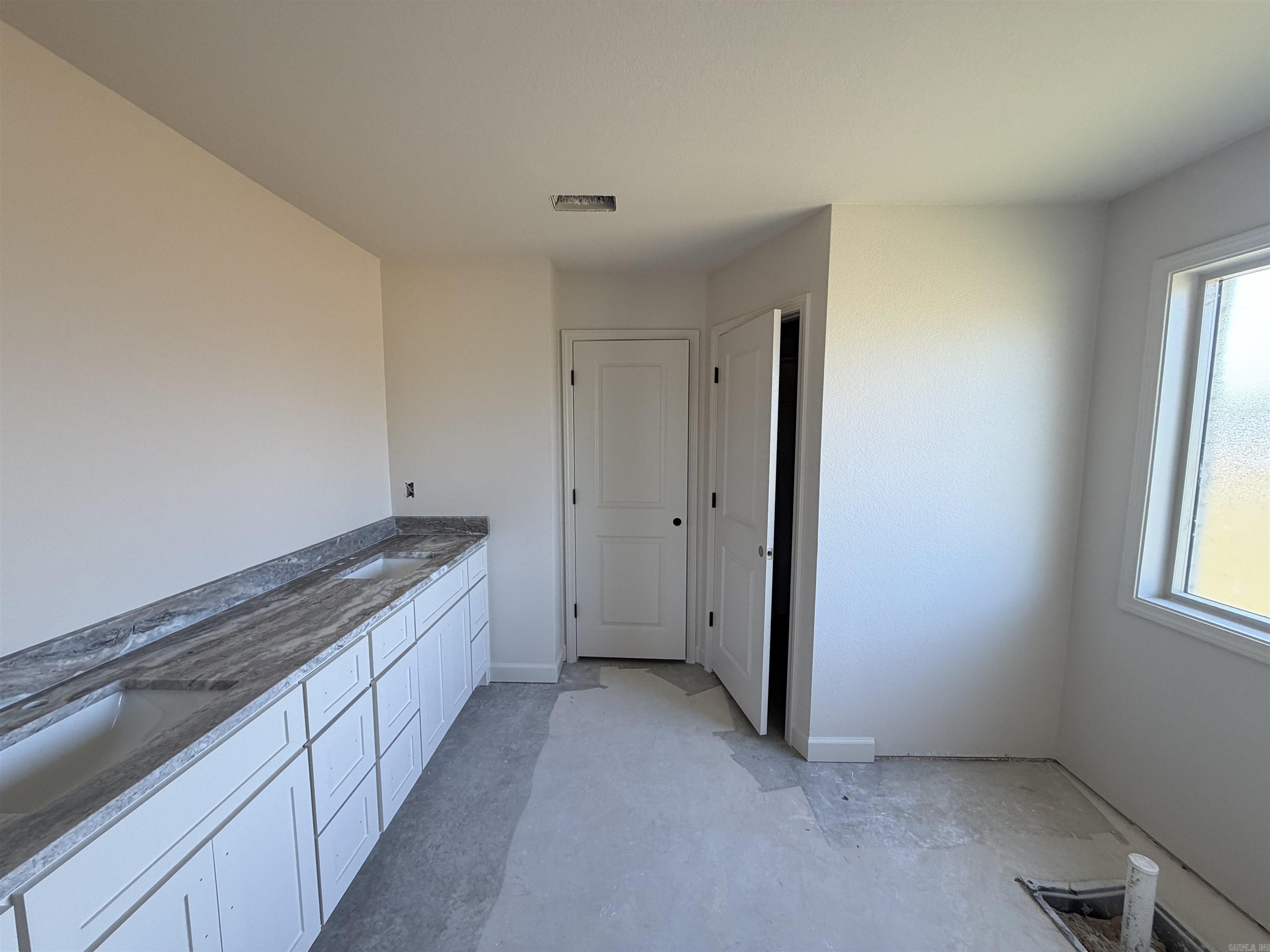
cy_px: 476
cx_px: 635
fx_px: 514
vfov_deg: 85.7
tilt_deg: -5.0
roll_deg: +0.4
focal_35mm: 14
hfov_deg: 102.1
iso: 200
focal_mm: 2.22
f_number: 2.2
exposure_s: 1/121
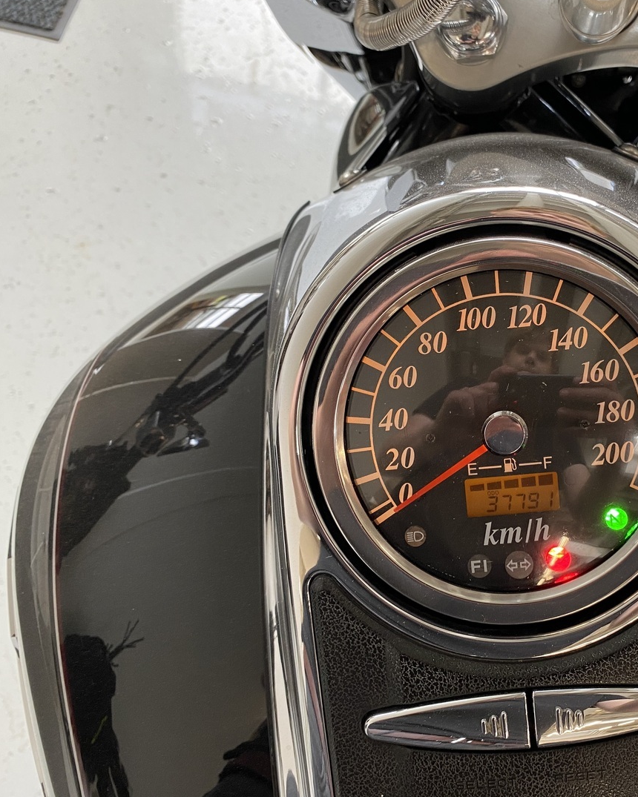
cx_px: 507
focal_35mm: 34
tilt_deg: -59.9
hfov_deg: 41.5
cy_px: 398
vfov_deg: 52.8
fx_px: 802
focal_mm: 4.25
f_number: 1.8
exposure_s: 1/50
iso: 64
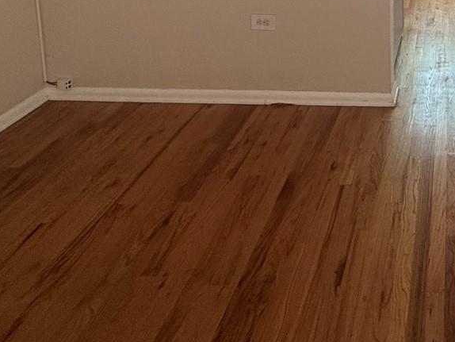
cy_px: -120
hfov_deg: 42.2
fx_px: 513
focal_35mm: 39
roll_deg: -1.1
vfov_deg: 28.8
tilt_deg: -4.0
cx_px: 442
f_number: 2.2
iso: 200
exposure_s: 1/120
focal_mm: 2.22
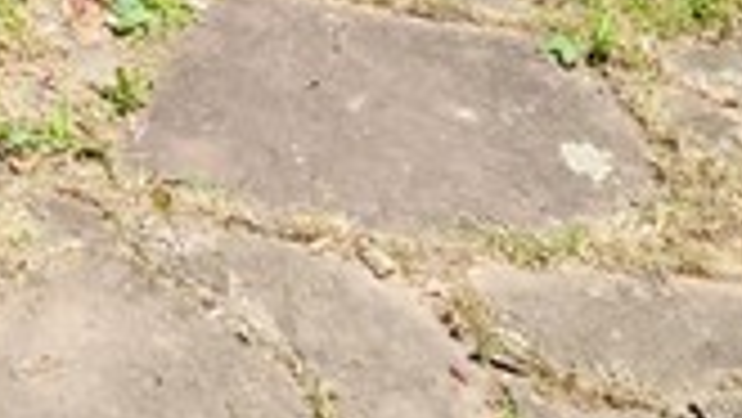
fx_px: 1732
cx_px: -279
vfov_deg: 10.3
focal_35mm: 88
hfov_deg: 21.4
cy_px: -796
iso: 50
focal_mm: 2.2
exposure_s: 1/1117
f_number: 2.2
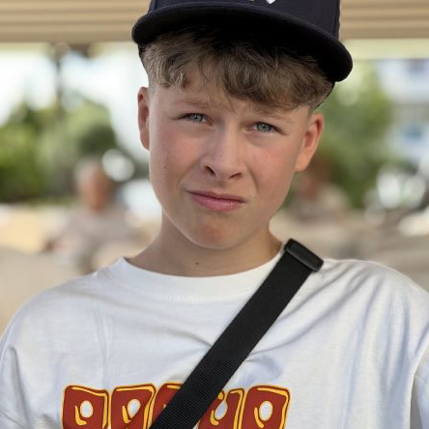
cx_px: 215
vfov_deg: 18.8
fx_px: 1290
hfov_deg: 18.9
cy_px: 159
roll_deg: -0.9
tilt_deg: +2.5
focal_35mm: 92
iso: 32
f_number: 2.8
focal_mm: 9
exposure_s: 1/121
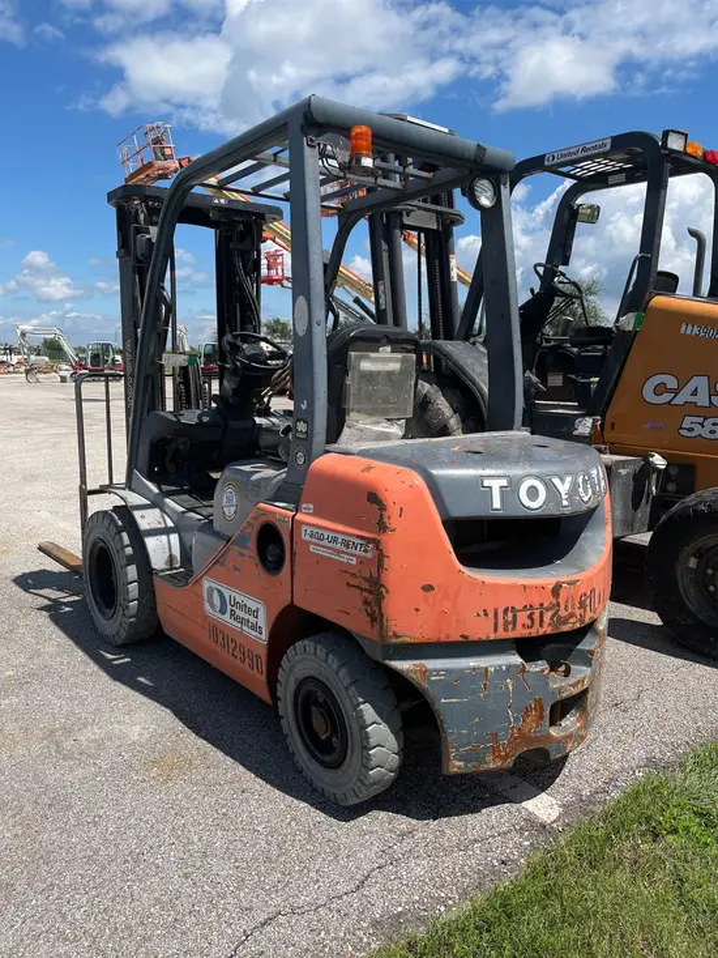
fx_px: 719
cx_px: 359
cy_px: 479
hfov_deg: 53.1
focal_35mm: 26
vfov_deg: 67.3
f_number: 1.6
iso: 50
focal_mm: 5.1
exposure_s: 1/3745
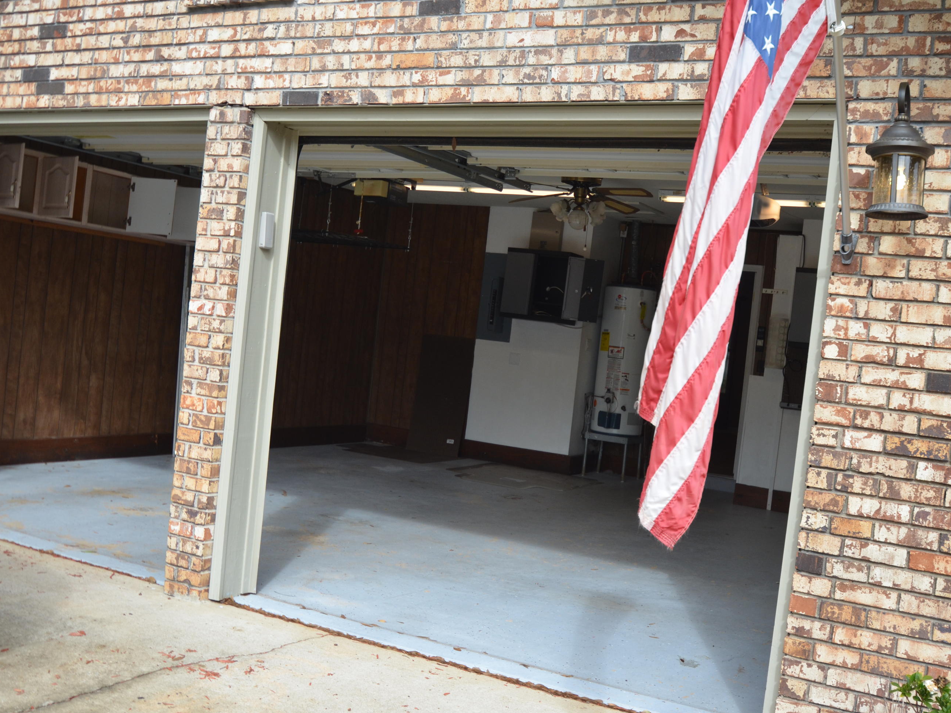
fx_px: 1099
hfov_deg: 46.8
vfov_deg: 36.0
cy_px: 353
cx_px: 513
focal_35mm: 40
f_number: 4.5
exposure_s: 1/1000
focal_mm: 24
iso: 400
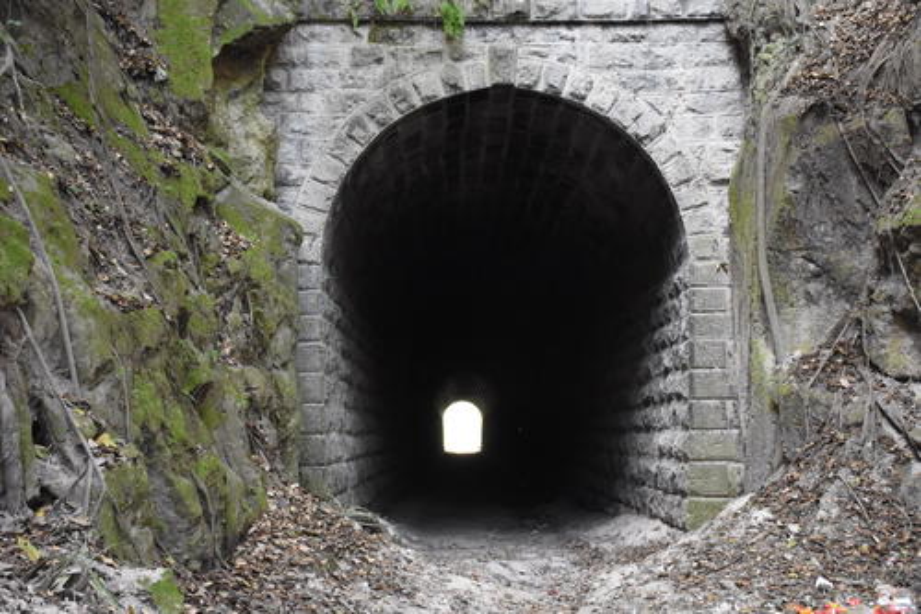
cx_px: 460
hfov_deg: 41.1
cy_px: 307
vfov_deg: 28.1
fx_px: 1228
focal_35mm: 48
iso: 2500
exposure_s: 1/200
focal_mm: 32
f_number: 4
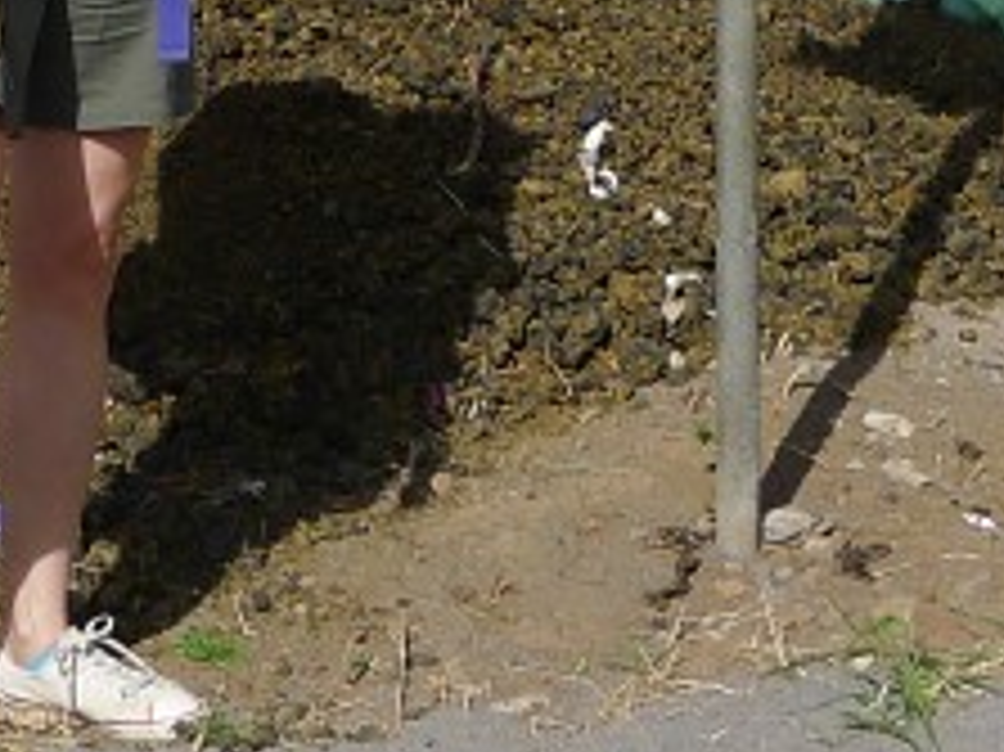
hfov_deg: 15.6
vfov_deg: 11.2
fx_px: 3595
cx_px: -25
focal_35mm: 124
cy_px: -536
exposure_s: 1/800
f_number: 4.5
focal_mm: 5.1
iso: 80
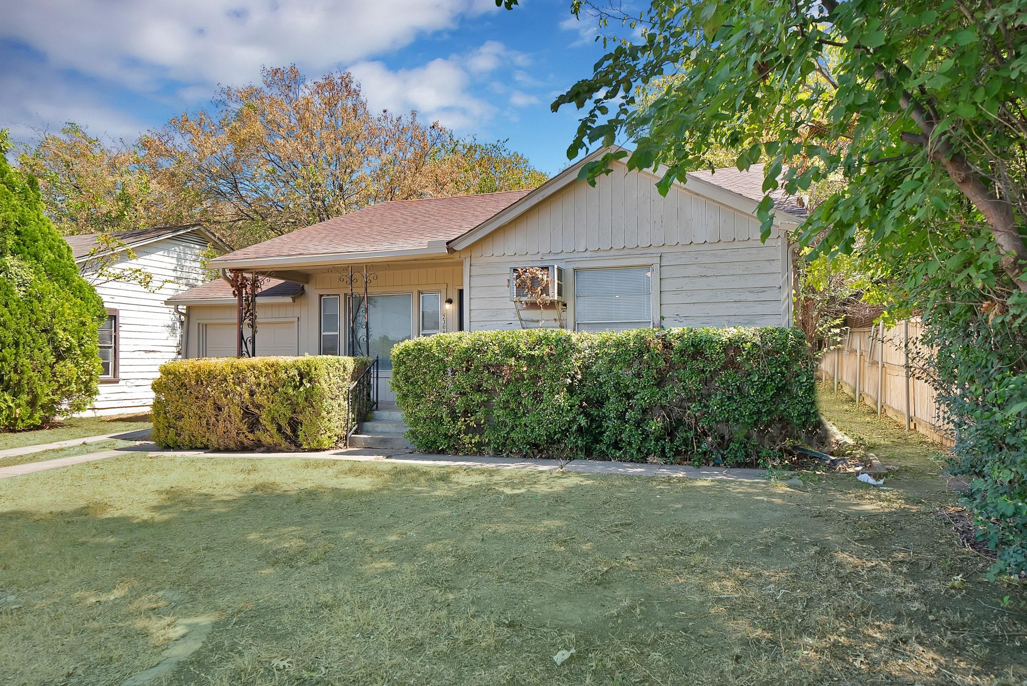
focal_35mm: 22
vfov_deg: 57.3
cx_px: 514
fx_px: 628
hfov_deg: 78.5
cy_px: 343
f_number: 9
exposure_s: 1/100
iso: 640
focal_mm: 22
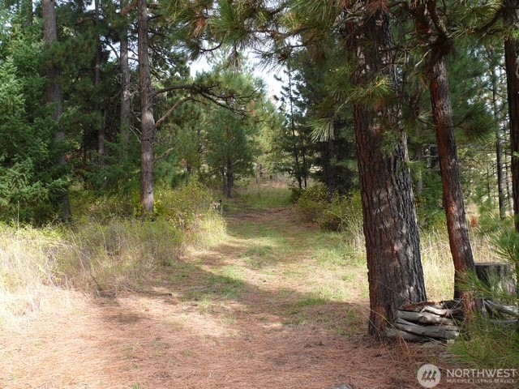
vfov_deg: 40.7
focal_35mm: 35
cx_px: 260
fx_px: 525
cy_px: 194
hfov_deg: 52.6
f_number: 4
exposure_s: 1/125
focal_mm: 7.4
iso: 100
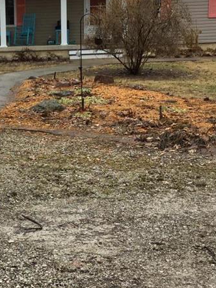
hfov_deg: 17.1
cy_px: 143
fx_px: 699
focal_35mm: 84
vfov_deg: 23.3
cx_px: -15
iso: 32
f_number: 2.4
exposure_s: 1/120
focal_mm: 3.3
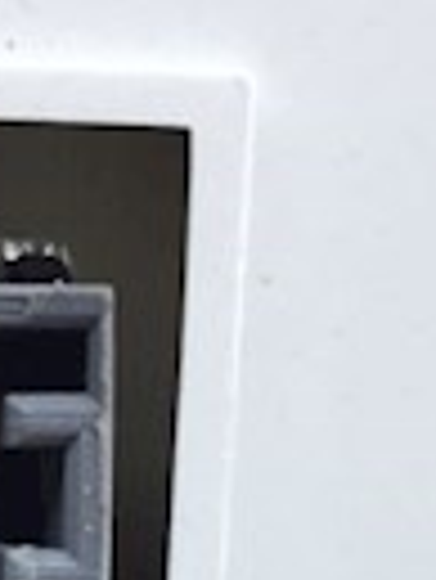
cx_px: -121
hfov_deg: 13.3
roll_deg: -2.3
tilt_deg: -29.9
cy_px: 890
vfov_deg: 16.5
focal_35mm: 108
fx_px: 1811
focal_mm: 4.15
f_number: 2.2
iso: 40
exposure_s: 1/33
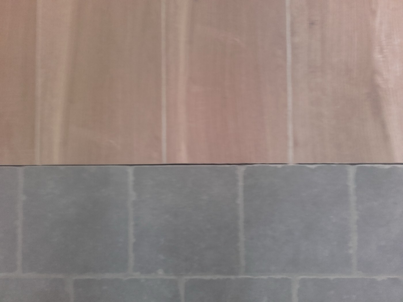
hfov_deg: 58.4
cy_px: 151
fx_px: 361
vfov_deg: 45.4
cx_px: 202
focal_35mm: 31
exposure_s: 1/20
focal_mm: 3.31
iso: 120
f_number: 2.2
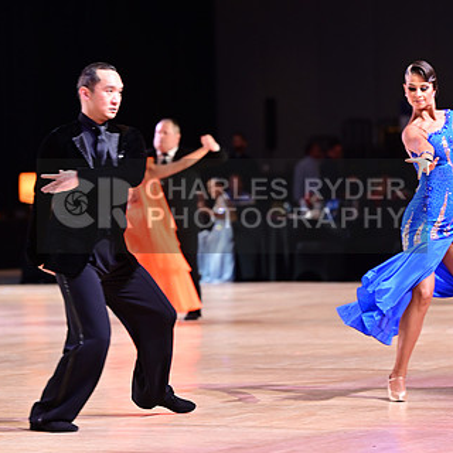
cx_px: 232
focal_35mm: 185
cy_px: 207
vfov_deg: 9.5
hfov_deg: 9.5
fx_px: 2739
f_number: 2.8
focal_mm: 120
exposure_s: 1/320
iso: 1600
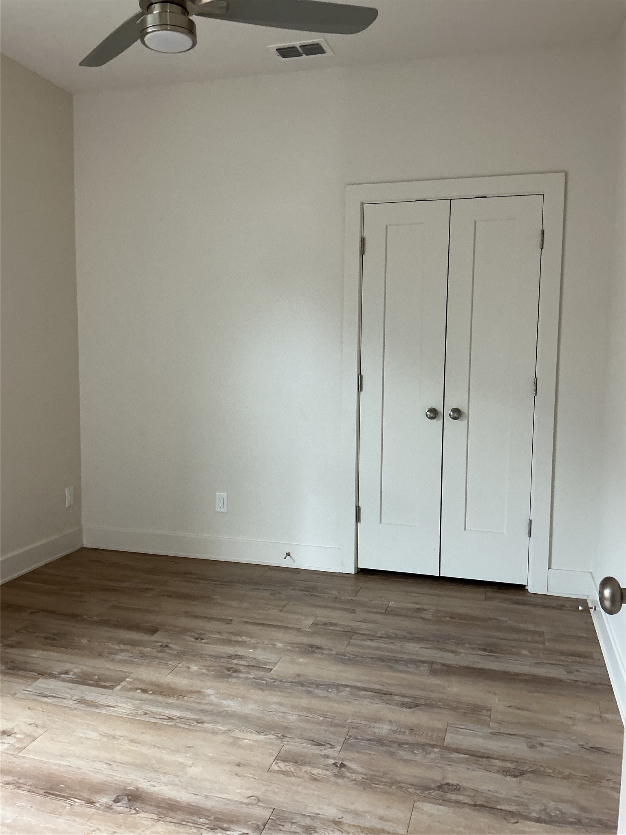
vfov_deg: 61.7
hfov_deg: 48.2
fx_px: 699
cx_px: 313
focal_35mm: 29
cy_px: 418
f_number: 1.8
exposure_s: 1/60
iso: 125
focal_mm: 3
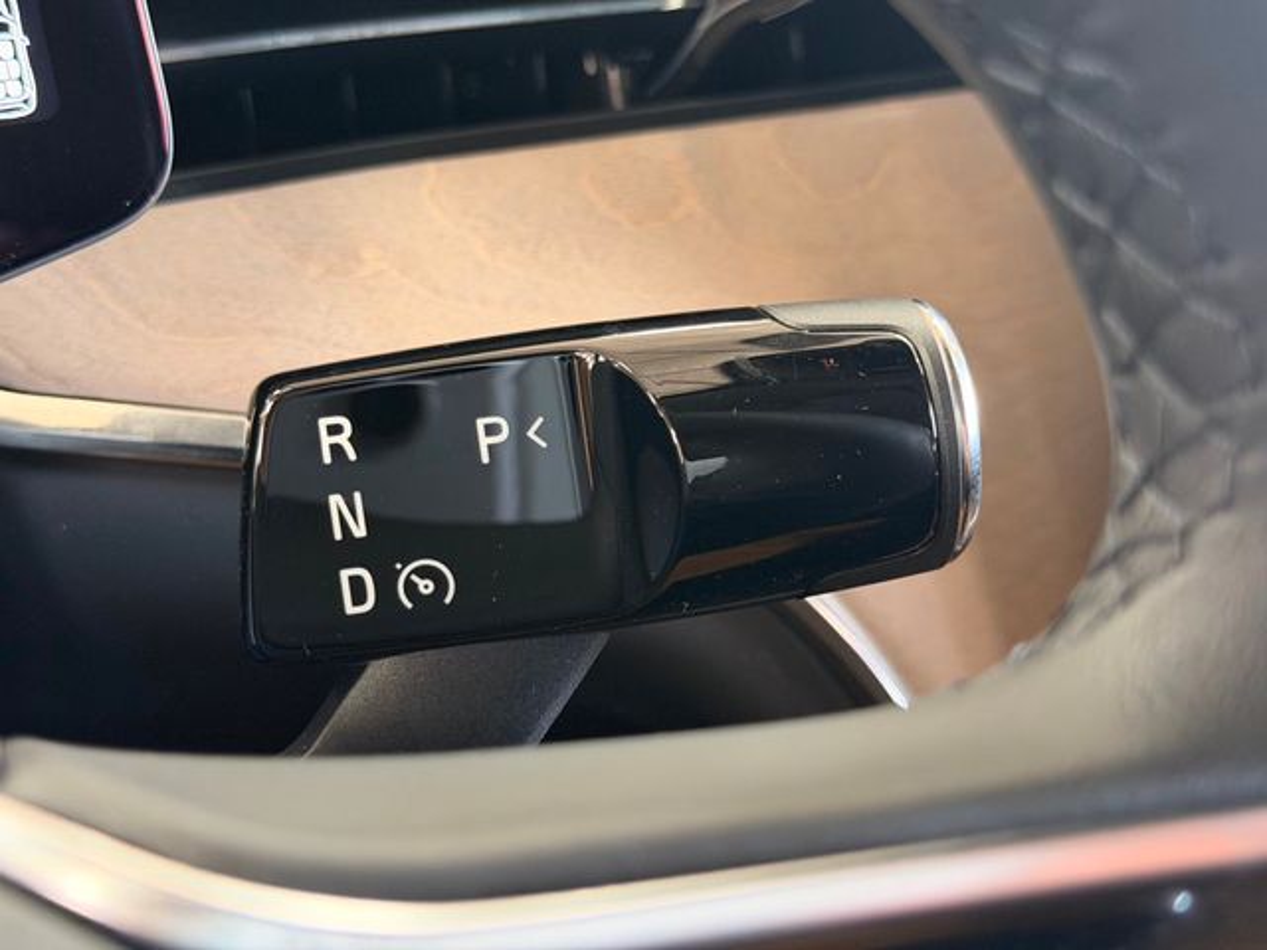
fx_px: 1757
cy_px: 475
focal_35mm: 48
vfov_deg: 30.3
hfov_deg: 39.7
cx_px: 634
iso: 320
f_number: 1.78
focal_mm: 6.76
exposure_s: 1/40
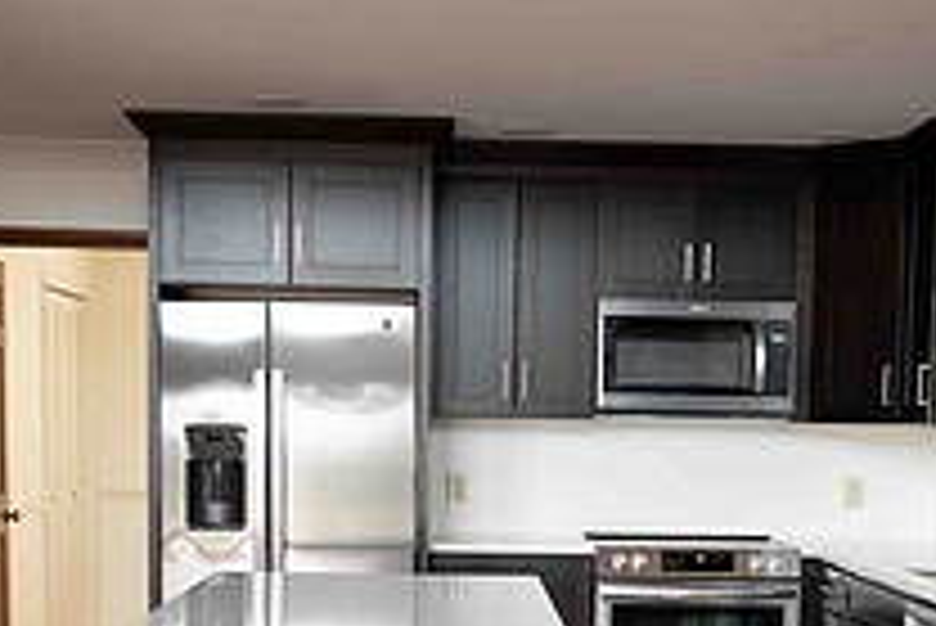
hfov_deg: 30.0
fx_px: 1743
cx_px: 554
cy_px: 606
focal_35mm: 67
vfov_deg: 19.8
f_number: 2.5
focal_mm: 24
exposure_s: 1/250
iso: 1000
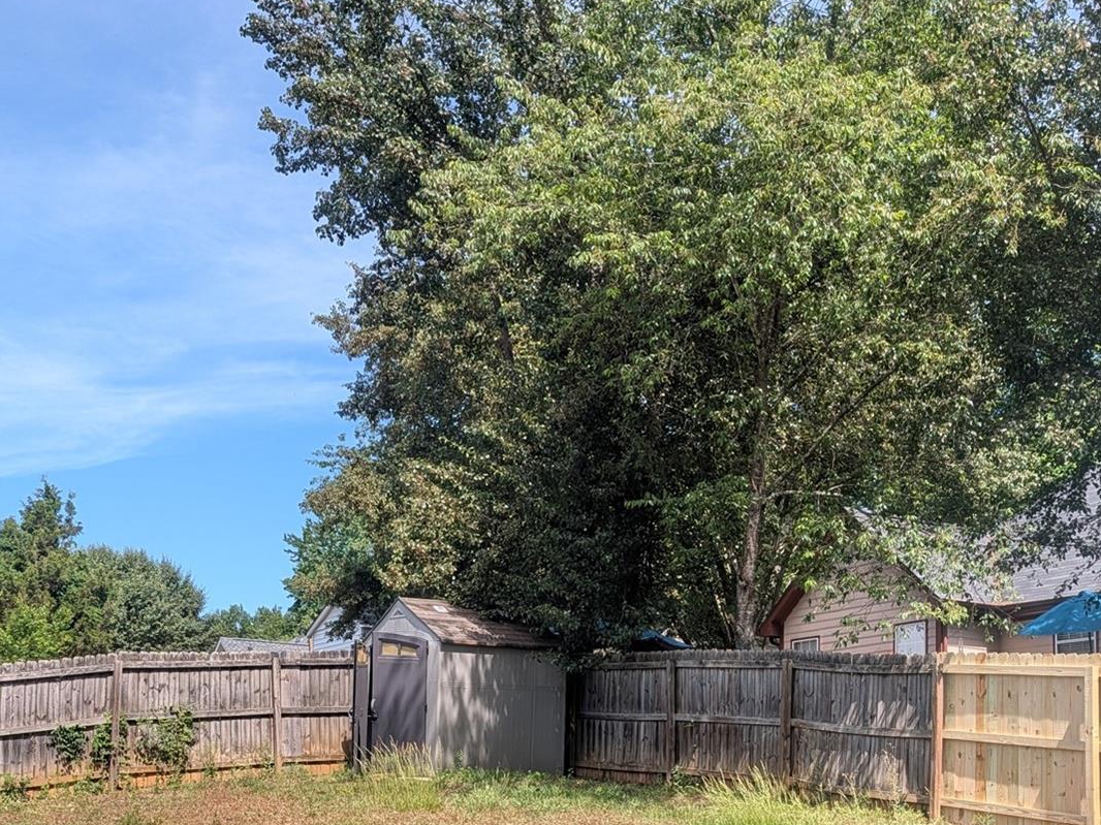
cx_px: 606
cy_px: 734
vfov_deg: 30.2
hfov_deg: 41.2
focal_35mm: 46
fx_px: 1463
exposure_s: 1/533
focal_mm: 6.9
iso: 21
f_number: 1.68
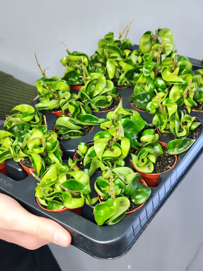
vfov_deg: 73.9
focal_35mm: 23
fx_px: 180
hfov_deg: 58.9
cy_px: 136
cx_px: 102
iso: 3233
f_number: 1.69
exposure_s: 1/83.3
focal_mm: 7.01
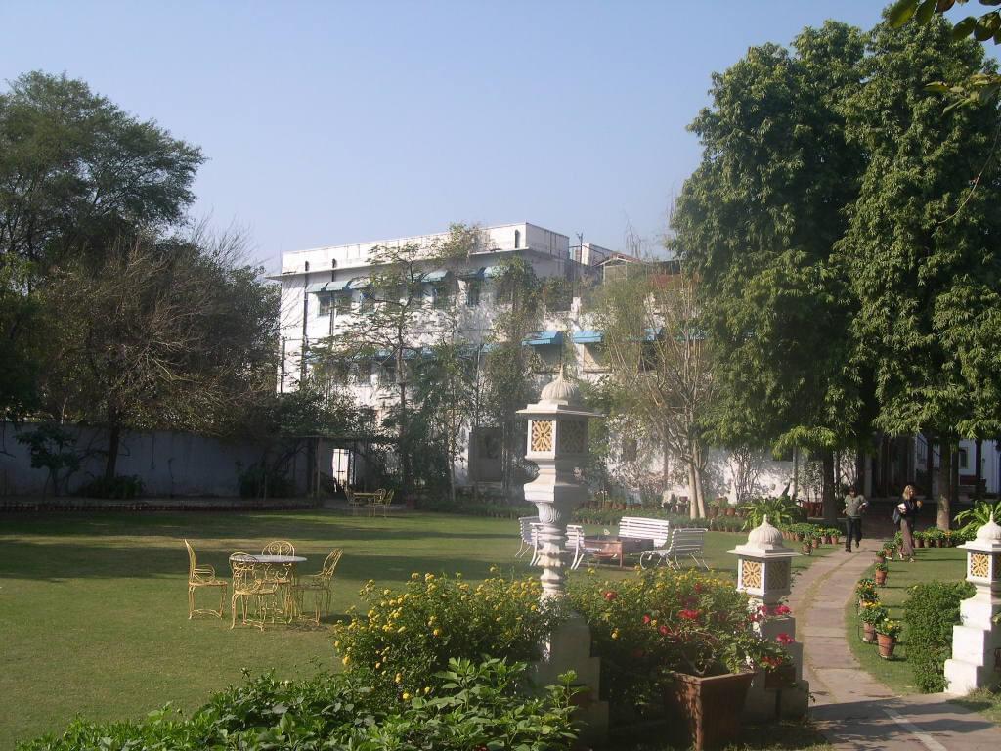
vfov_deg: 37.7
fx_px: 1099
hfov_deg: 49.0
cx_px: 500
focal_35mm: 38
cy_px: 376
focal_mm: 8
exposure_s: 1/158
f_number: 7.6
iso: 100
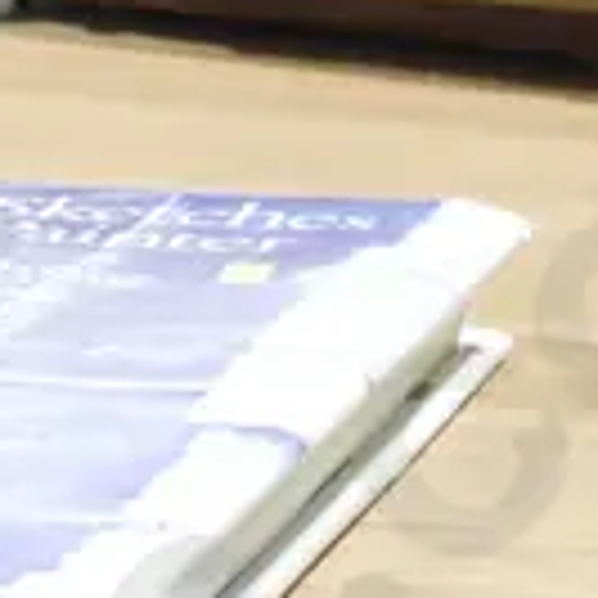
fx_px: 3733
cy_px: 1311
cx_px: -692
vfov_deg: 8.5
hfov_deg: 8.6
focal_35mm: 191
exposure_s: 1/60
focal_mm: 14
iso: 640
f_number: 3.5
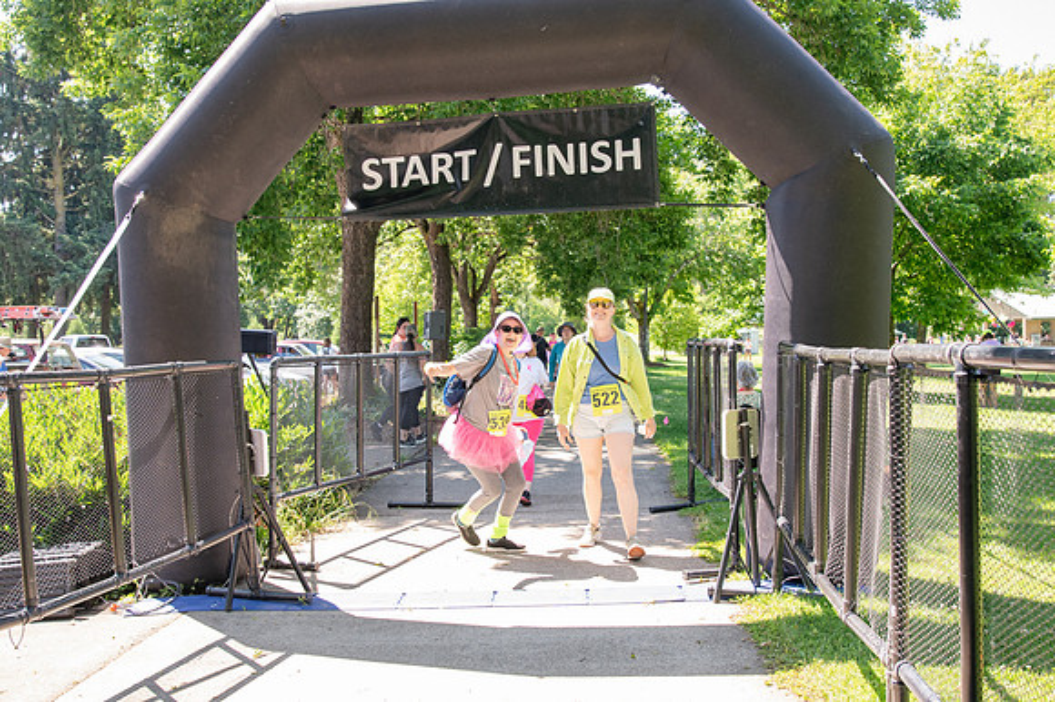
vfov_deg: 36.8
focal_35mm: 36
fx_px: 1054
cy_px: 351
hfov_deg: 53.2
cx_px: 528
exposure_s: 1/400
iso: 500
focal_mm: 24
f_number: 4
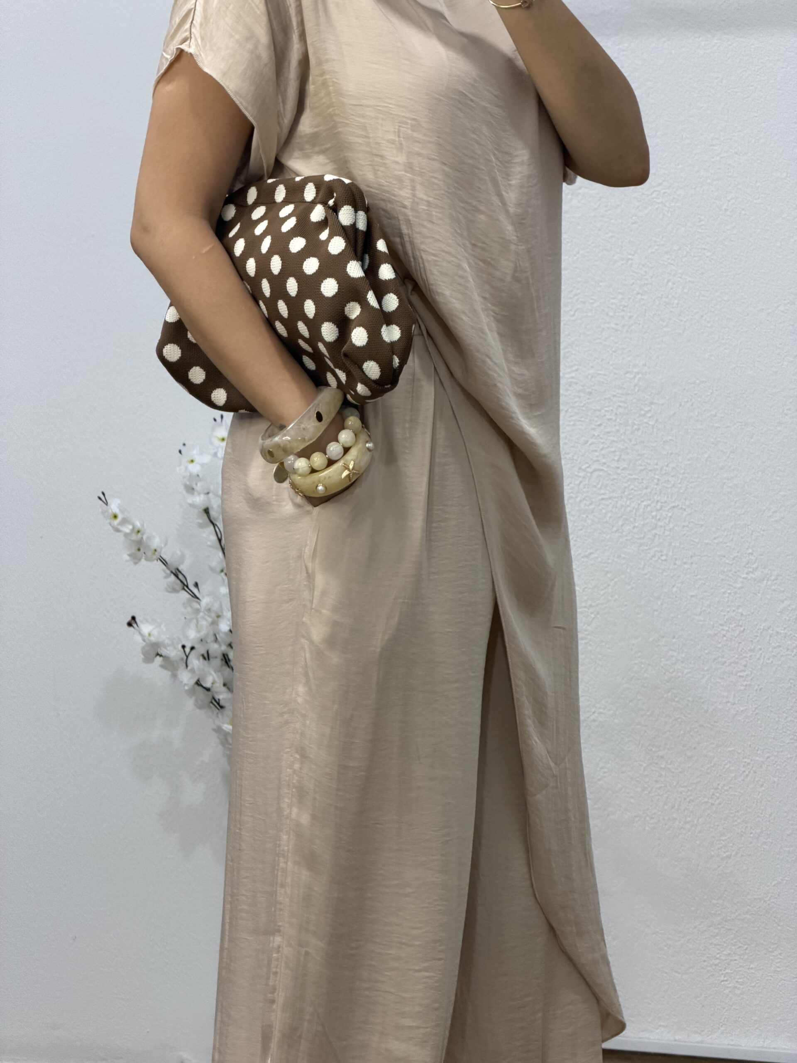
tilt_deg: -23.3
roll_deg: +1.4
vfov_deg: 19.6
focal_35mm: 100
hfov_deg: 14.8
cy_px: 532
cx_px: 398
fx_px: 3070
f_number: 2.8
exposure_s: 1/100
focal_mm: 16.89
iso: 320
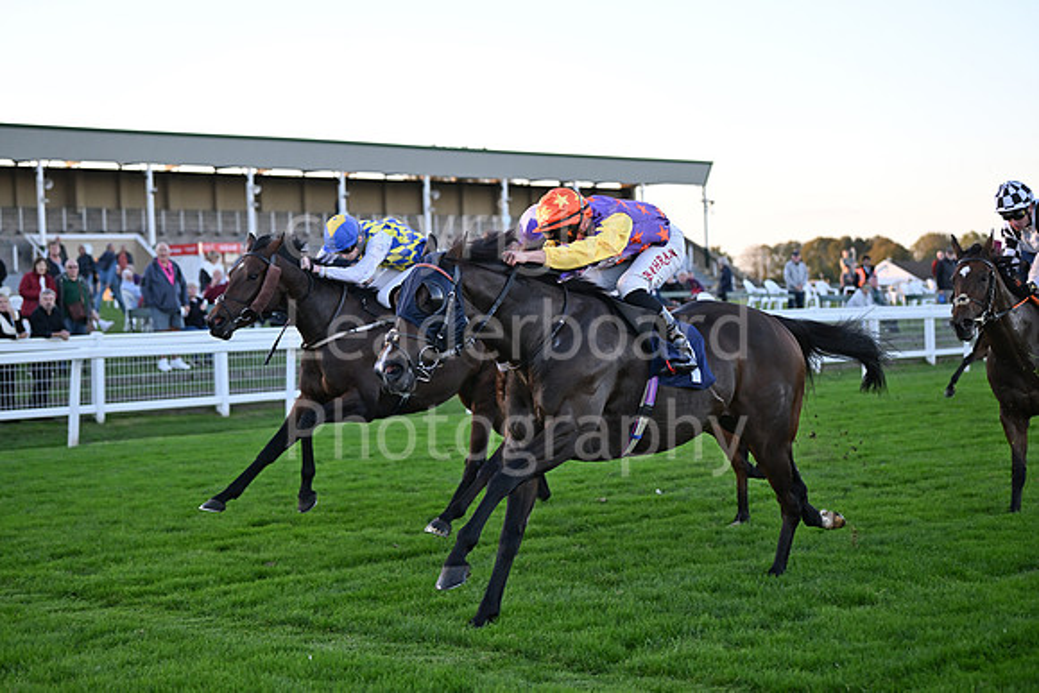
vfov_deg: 19.5
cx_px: 520
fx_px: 2021
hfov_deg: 28.8
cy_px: 346
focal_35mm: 70
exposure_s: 1/1600
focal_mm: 70
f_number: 2.8
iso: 1000
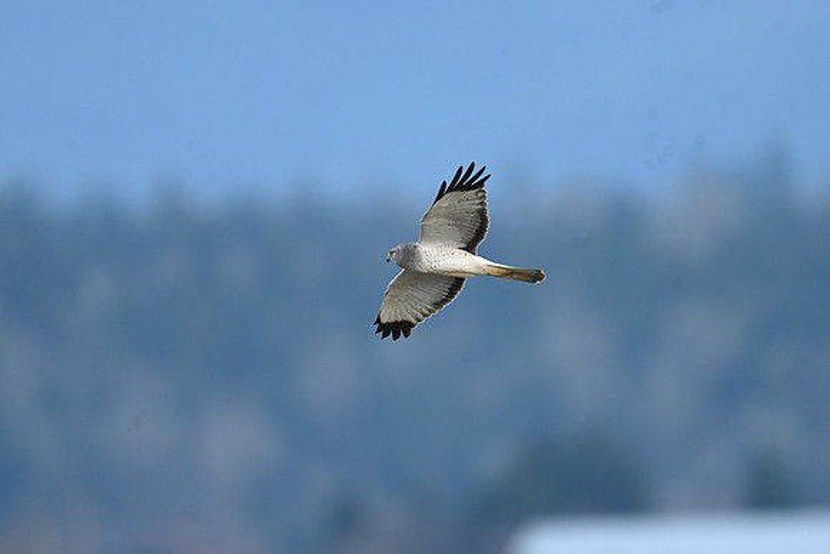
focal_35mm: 800
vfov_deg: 1.7
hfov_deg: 2.6
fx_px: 18448
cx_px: 415
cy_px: 277
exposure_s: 1/800
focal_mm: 800
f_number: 6.3
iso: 800
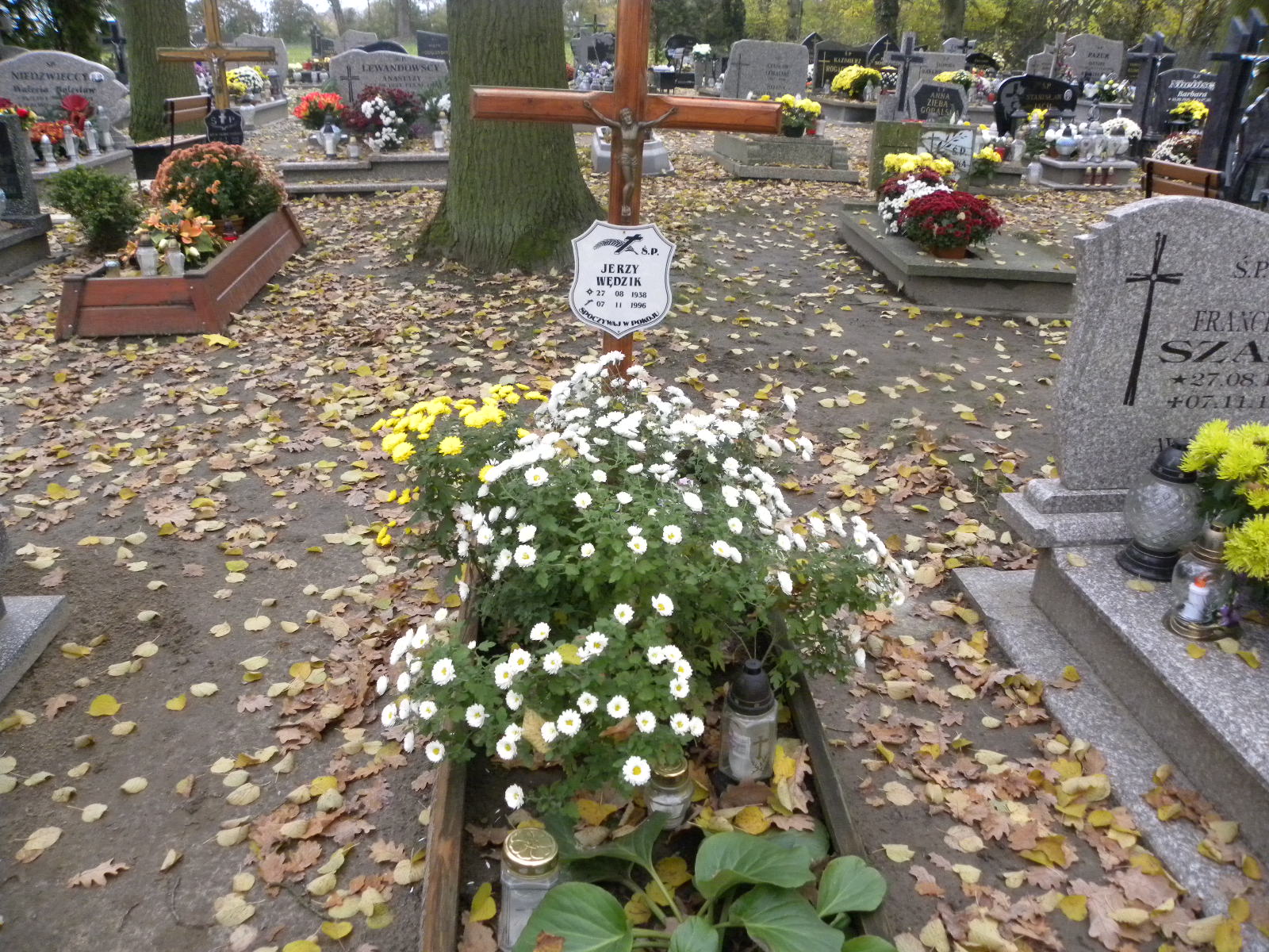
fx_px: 953
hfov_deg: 67.3
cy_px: 476
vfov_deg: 53.1
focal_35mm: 26
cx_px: 634
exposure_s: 1/217
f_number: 2.8
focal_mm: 4.6
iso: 400
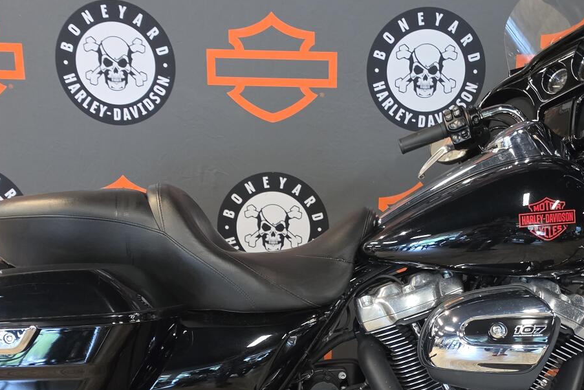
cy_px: 335
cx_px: 343
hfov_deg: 37.4
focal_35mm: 53
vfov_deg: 24.9
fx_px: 860
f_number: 1.4
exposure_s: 1/120
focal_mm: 6.5
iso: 640
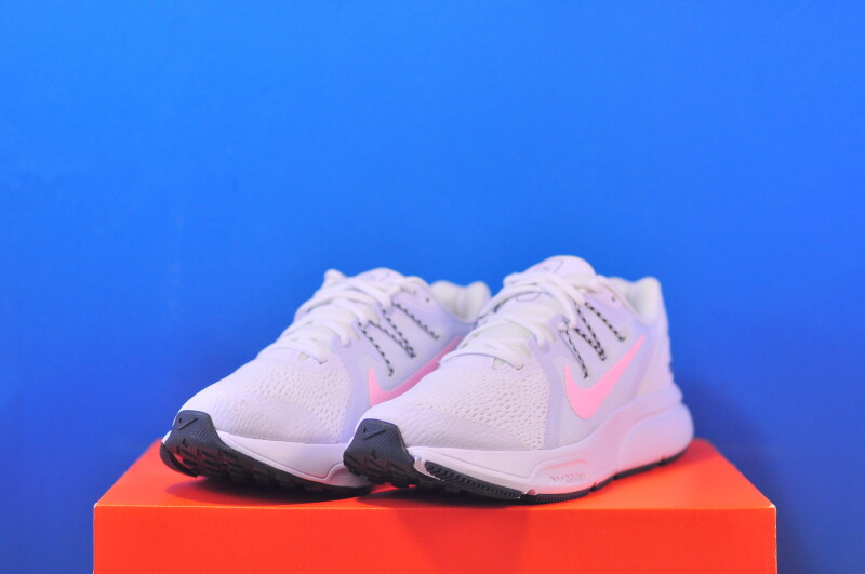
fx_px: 1800
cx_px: 432
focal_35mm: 75
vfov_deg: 18.1
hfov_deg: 27.0
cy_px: 287
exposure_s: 1/320
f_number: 2.5
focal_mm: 50
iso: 250
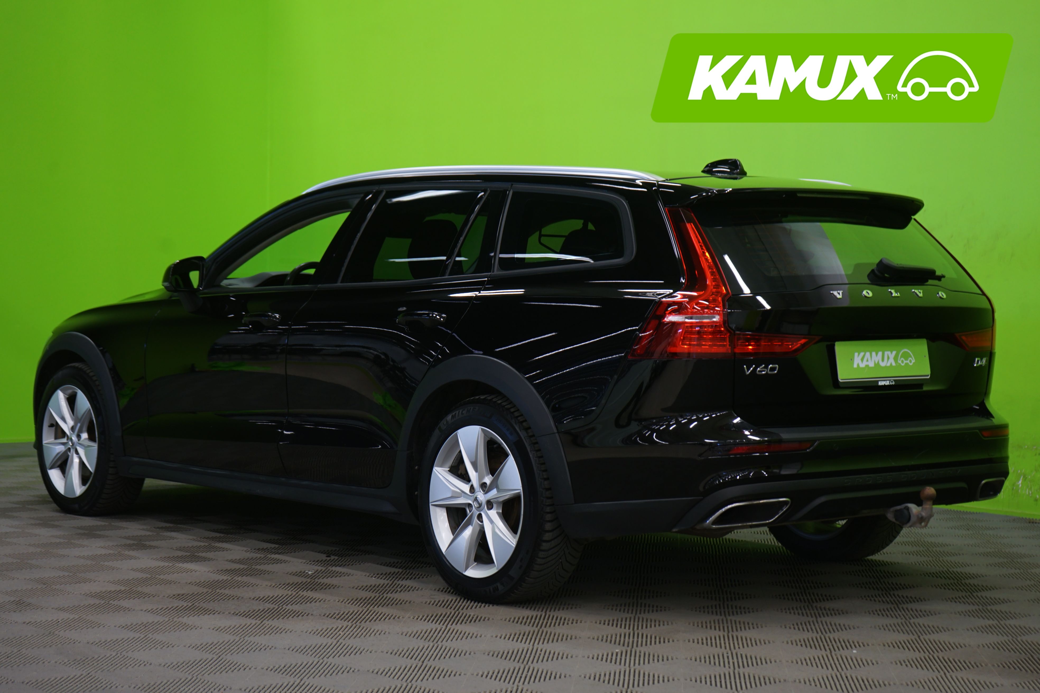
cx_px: 520
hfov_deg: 31.0
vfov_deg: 20.9
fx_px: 1878
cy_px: 346
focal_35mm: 65
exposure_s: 1/8
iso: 400
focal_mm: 65
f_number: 5.6
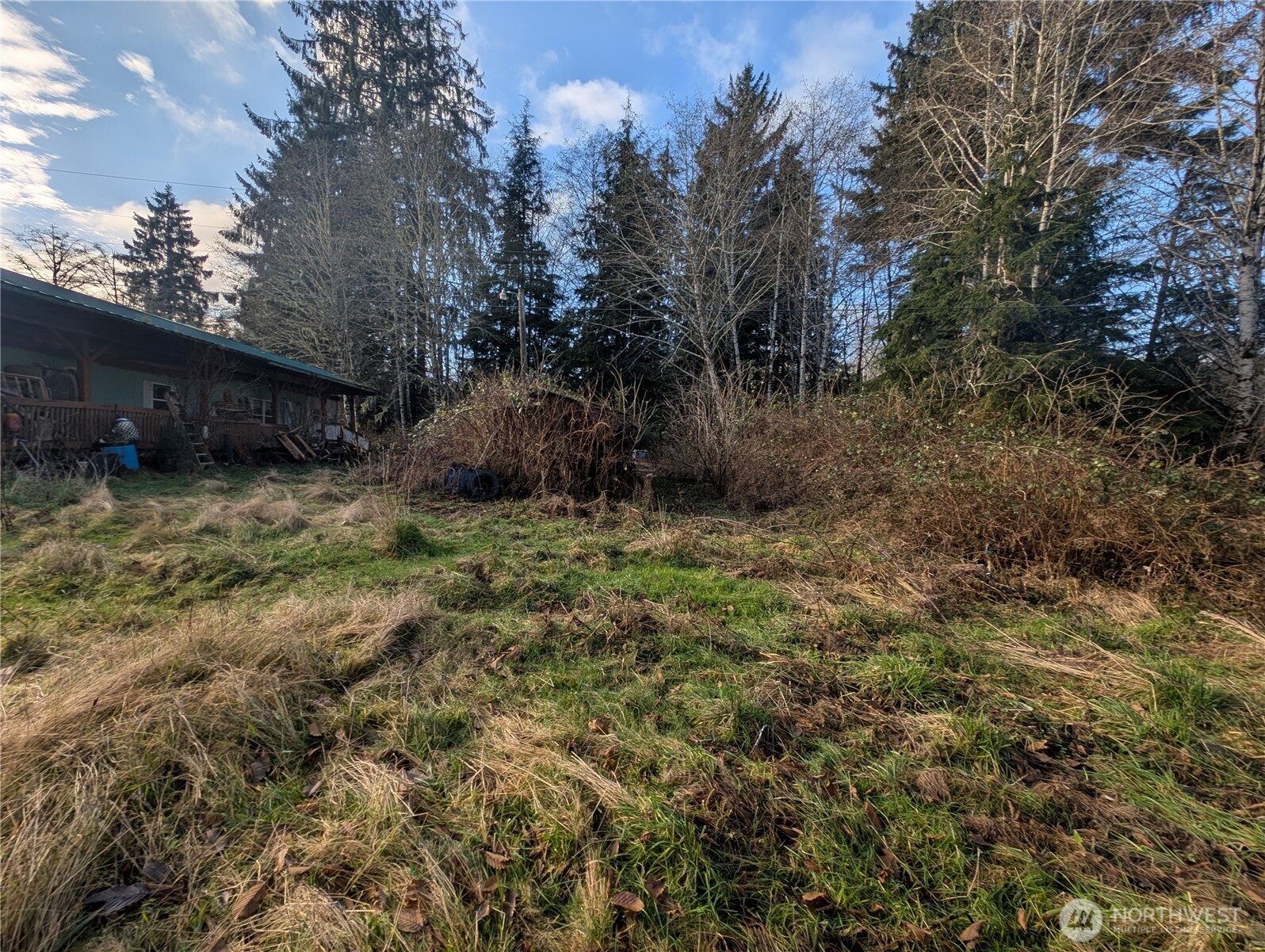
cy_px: 476
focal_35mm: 12
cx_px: 632
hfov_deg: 110.5
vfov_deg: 94.6
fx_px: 439
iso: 38
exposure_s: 1/1495
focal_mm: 2.23
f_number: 1.95
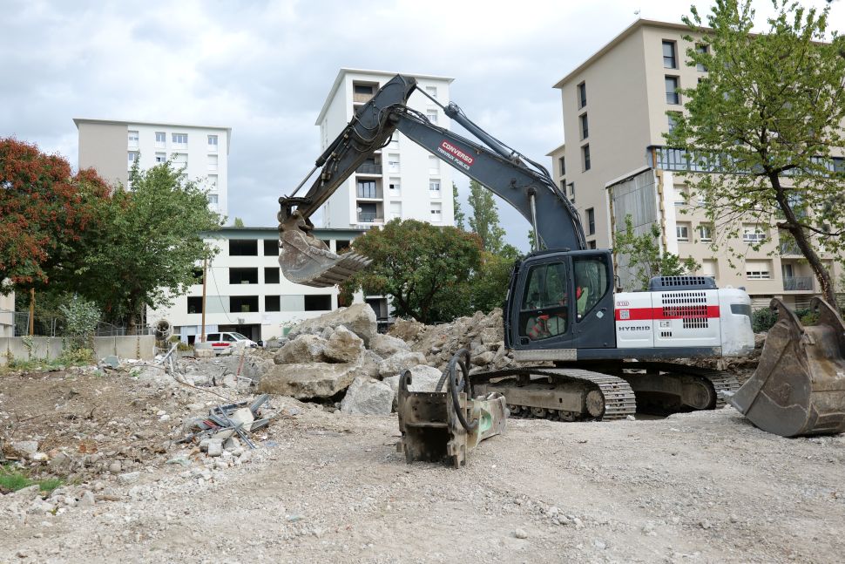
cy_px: 282
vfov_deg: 46.4
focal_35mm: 28
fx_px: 657
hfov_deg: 65.5
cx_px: 422
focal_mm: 28
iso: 100
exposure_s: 1/125
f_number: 5
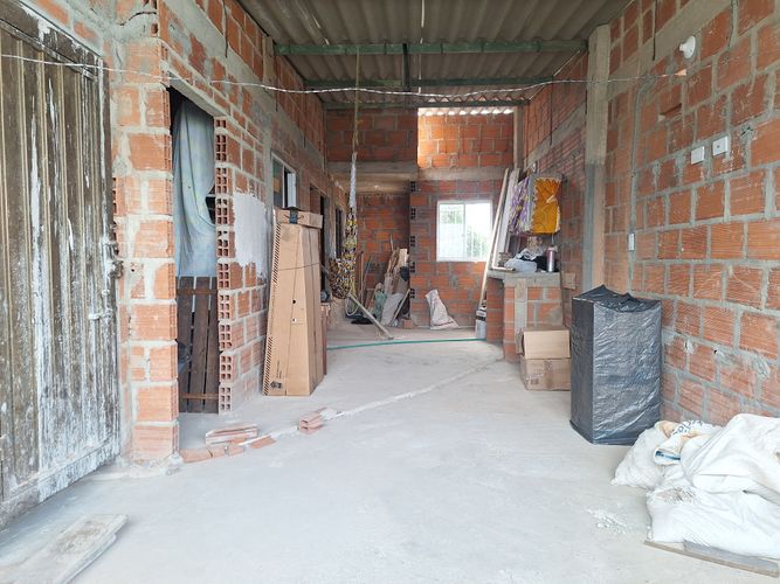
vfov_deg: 58.9
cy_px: 292
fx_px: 518
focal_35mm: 23
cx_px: 390
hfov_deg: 73.9
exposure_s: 1/120
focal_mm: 5.54
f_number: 1.8
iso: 64
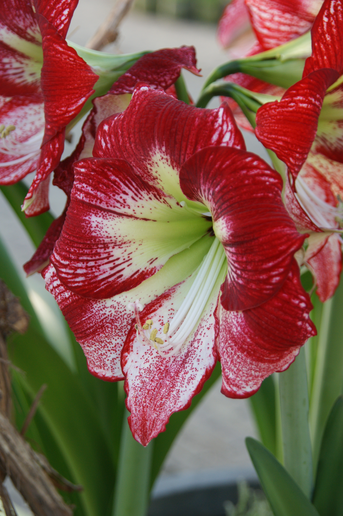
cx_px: 172
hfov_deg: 15.2
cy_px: 258
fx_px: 1288
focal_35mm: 90
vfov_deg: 22.6
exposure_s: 1/125
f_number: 5.6
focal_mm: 60
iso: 160
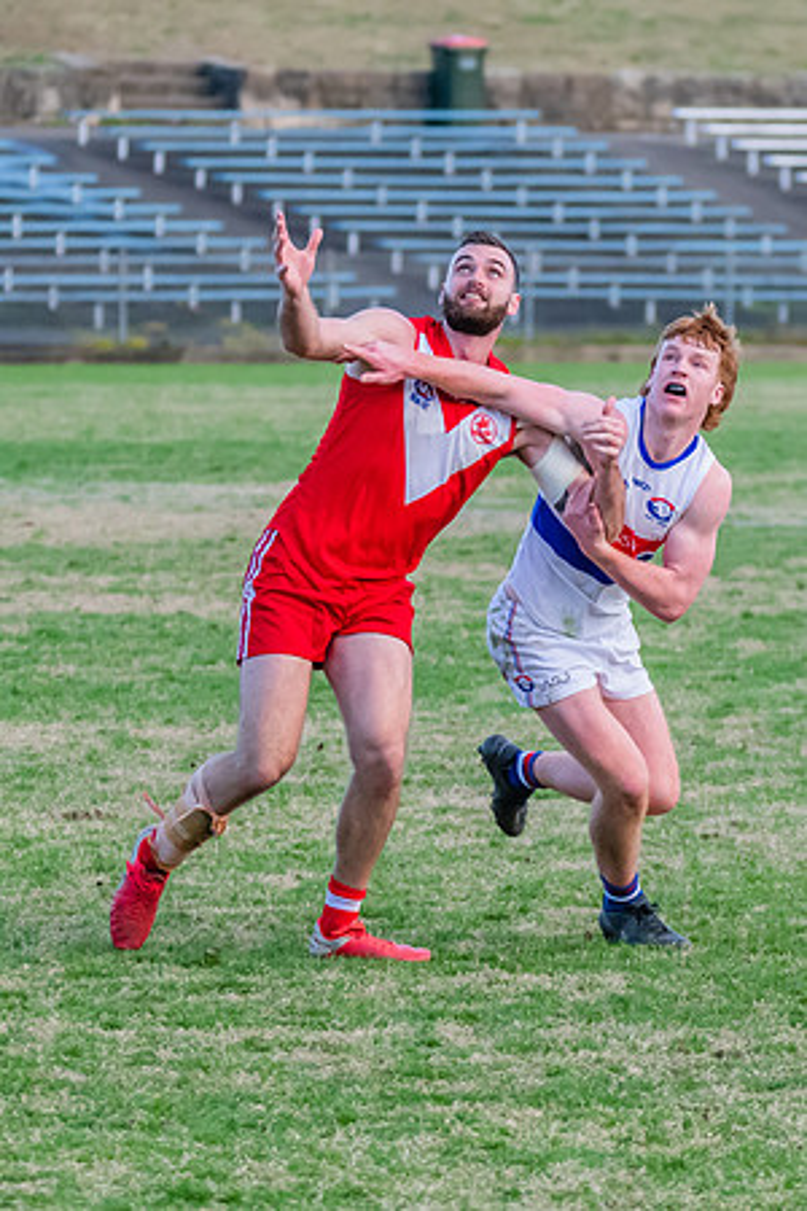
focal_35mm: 430
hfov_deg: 3.2
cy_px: 438
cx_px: 683
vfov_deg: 4.8
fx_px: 14459
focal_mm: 200
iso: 2500
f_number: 5.3
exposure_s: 1/1600
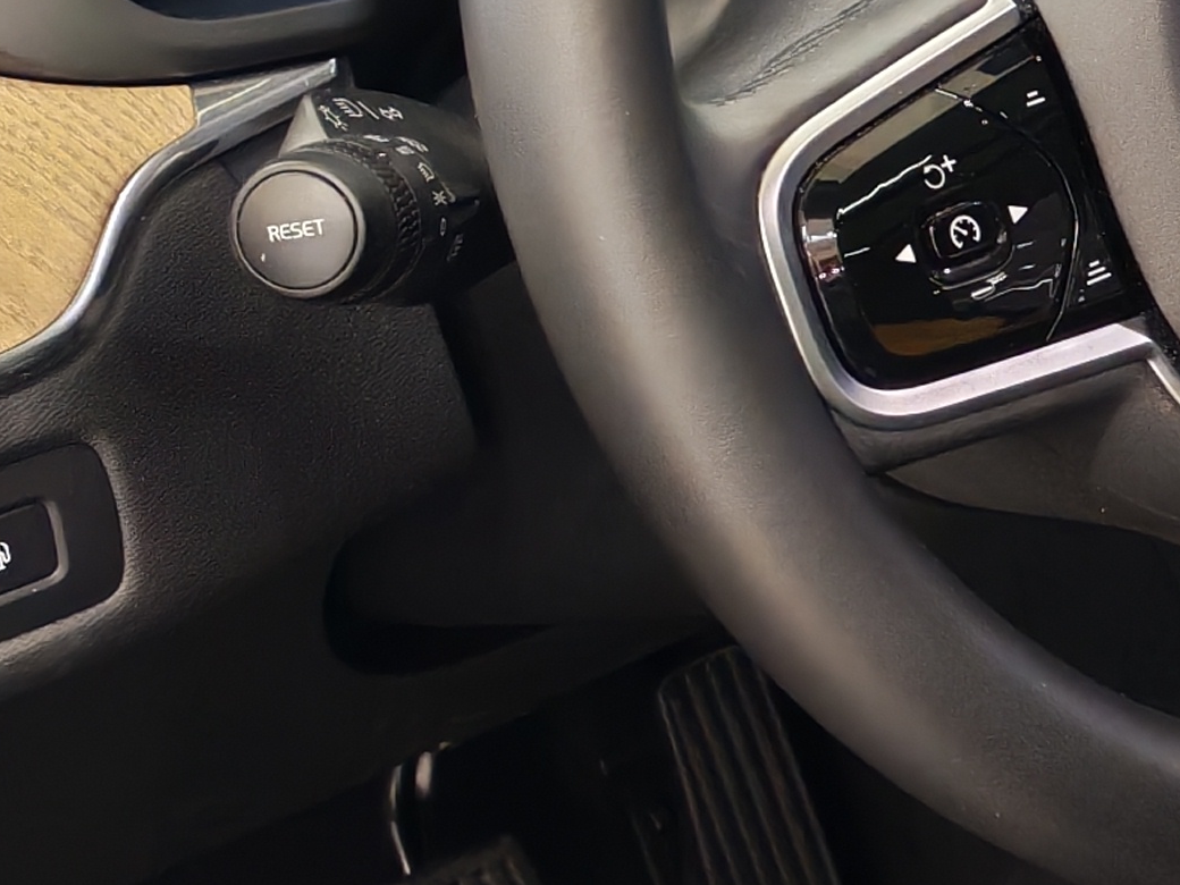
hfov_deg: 14.5
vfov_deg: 11.8
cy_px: 406
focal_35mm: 126
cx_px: 1841
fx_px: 4295
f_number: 1.9
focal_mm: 6.12
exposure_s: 1/50
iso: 1250
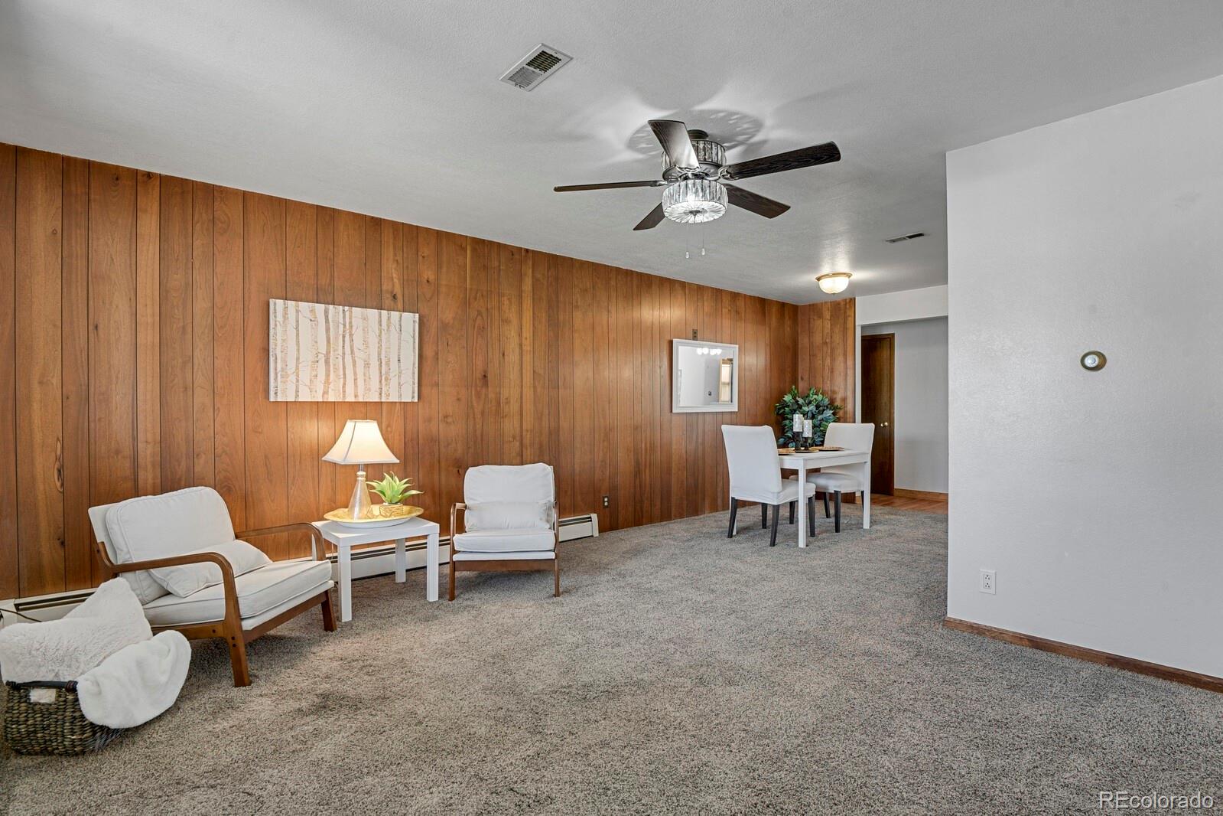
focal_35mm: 17
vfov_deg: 70.4
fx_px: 577
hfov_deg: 93.3
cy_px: 408
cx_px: 612
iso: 250
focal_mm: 17
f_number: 8
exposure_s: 4
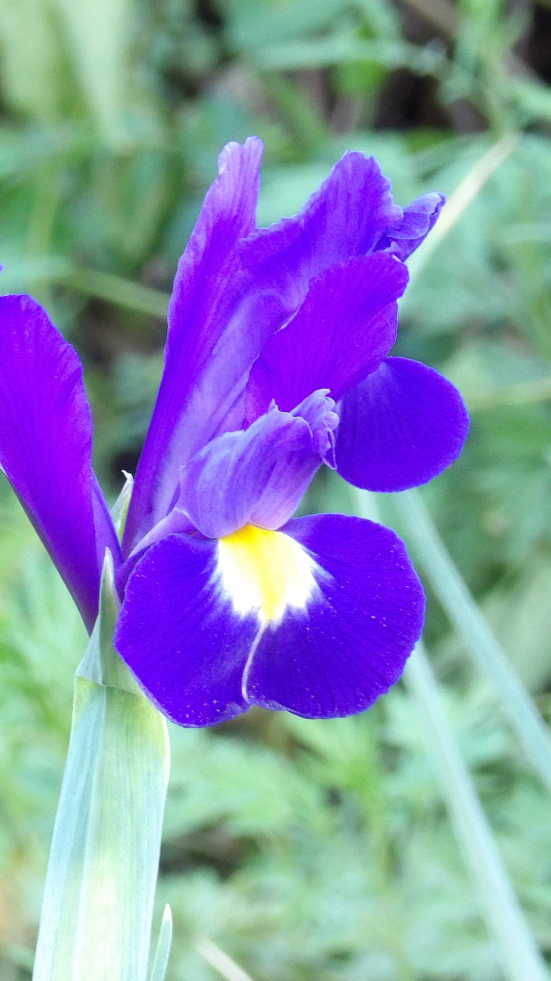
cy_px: 474
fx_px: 8650
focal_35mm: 333
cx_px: 135
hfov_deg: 3.6
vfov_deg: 6.5
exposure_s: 1/50
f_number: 4.4
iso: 273
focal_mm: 30.2
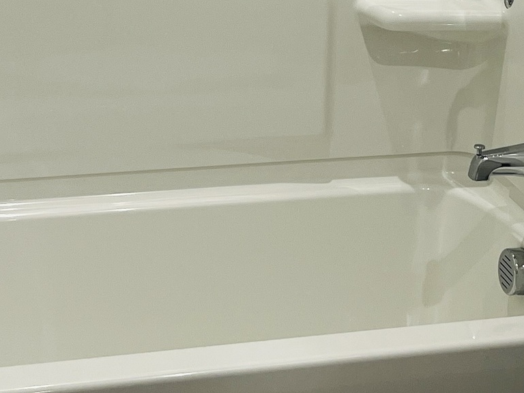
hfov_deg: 18.8
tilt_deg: -13.7
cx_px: 381
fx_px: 1574
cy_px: 3
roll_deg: -2.4
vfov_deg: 14.0
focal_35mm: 104
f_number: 1.6
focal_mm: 5.1
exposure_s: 1/120
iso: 80
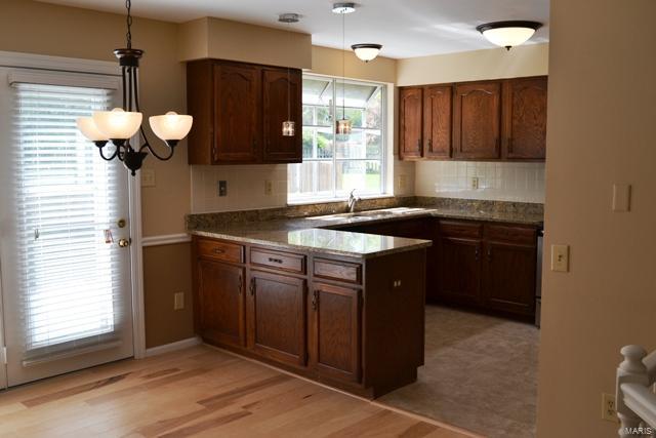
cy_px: 219
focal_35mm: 34
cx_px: 328
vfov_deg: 38.4
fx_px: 629
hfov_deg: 55.1
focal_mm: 23
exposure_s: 1/125
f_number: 5.6
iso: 280
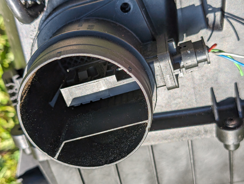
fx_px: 346
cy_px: 92
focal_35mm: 49
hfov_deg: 38.9
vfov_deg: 29.7
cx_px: 122
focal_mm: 6.9
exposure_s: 1/406
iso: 19
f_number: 1.68
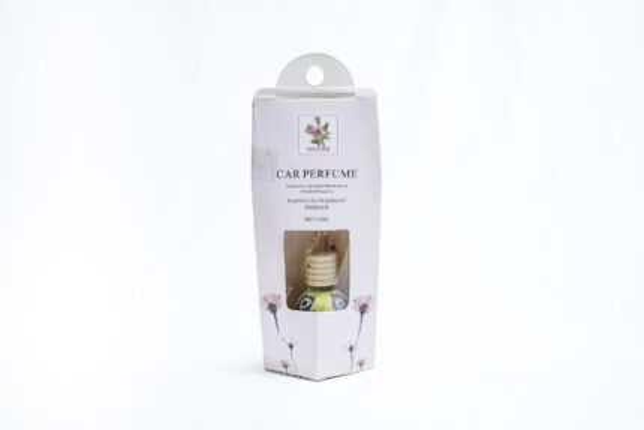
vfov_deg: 22.3
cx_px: 322
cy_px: 215
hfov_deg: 32.9
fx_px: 1092
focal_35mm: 61
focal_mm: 61
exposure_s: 1/250
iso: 3200
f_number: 8
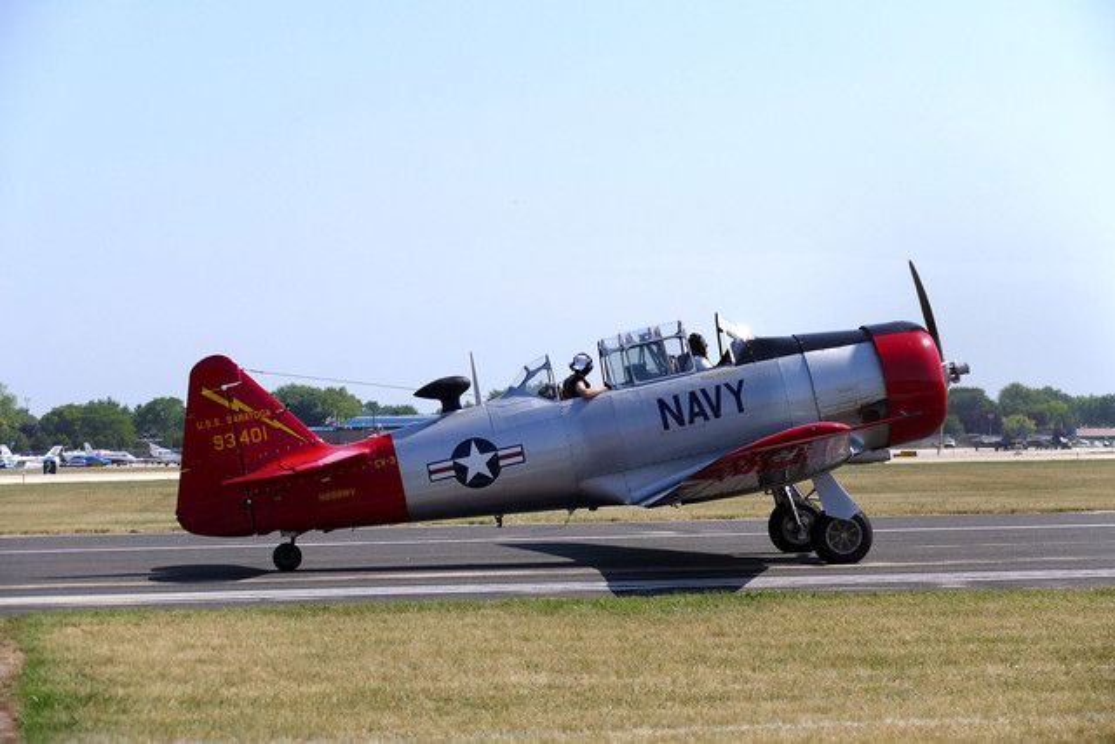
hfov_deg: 17.8
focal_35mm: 115
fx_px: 3562
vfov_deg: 11.9
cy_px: 372
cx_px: 558
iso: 125
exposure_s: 1/2000
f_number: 3.9
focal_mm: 41.85
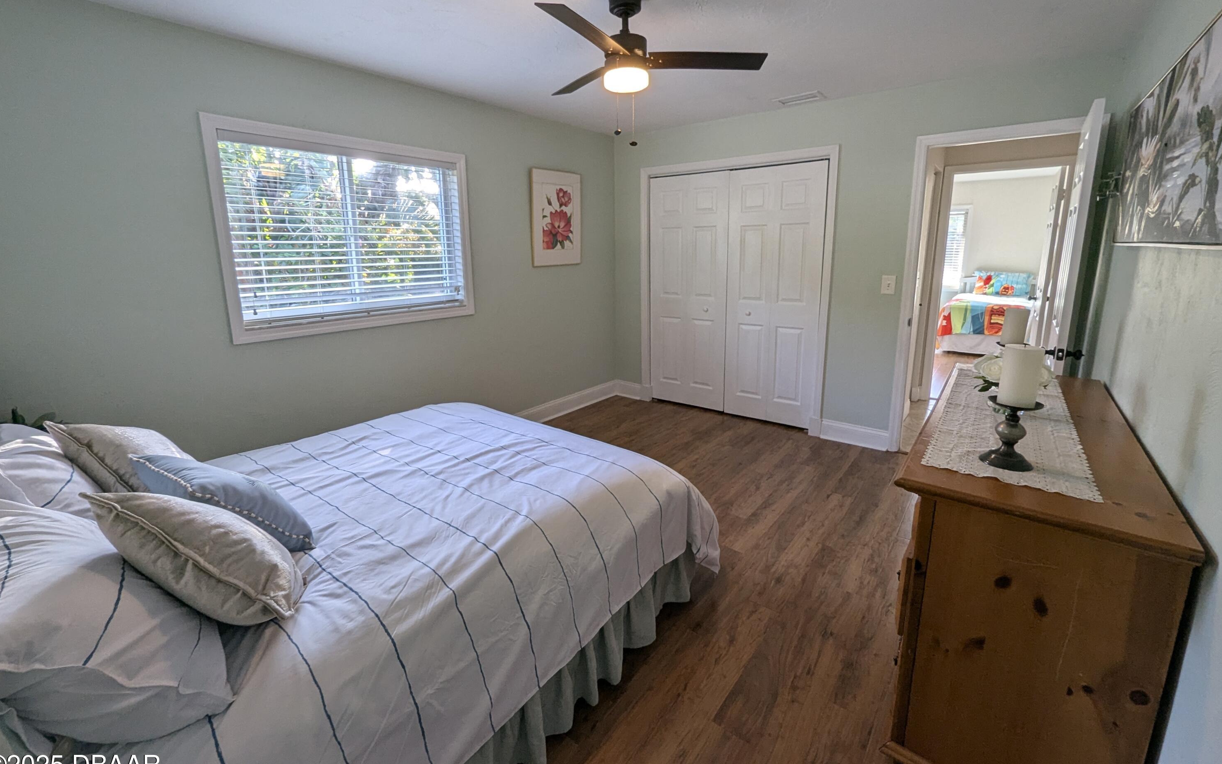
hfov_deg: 105.3
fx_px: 466
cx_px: 605
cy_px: 341
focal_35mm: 14
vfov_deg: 78.4
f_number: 2.2
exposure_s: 1/40
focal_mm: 1.95
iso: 50
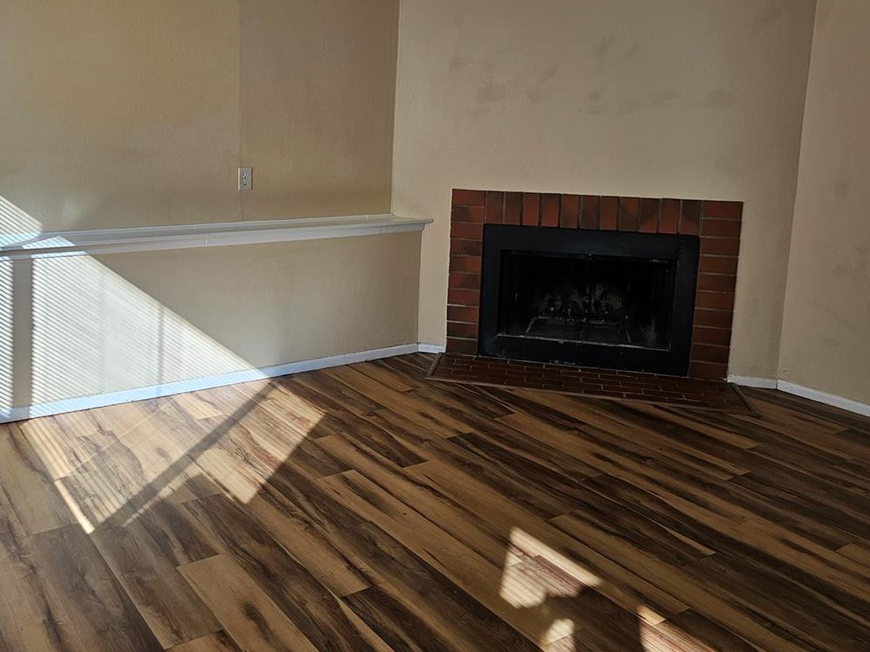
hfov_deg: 54.6
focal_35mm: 33
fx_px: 829
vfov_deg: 42.5
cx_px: 313
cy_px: 230
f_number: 1.7
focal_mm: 6.3
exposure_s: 1/180
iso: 40
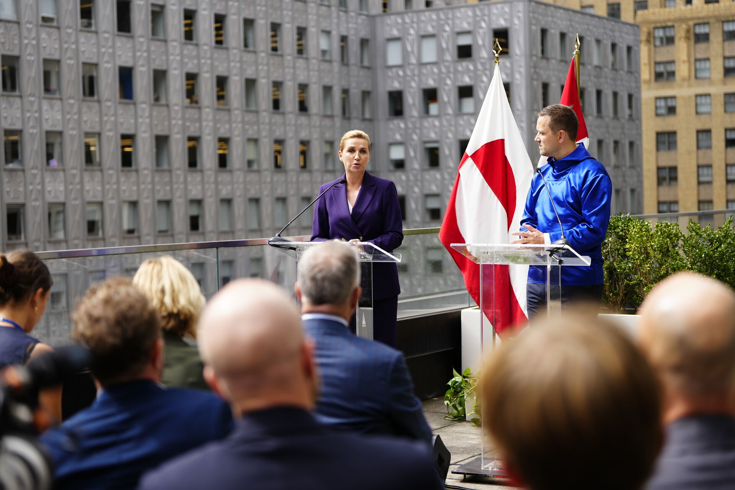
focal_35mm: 70
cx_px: 368
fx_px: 1429
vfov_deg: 19.5
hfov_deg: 28.8
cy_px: 245
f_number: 2.8
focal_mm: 70
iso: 250
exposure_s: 1/1250
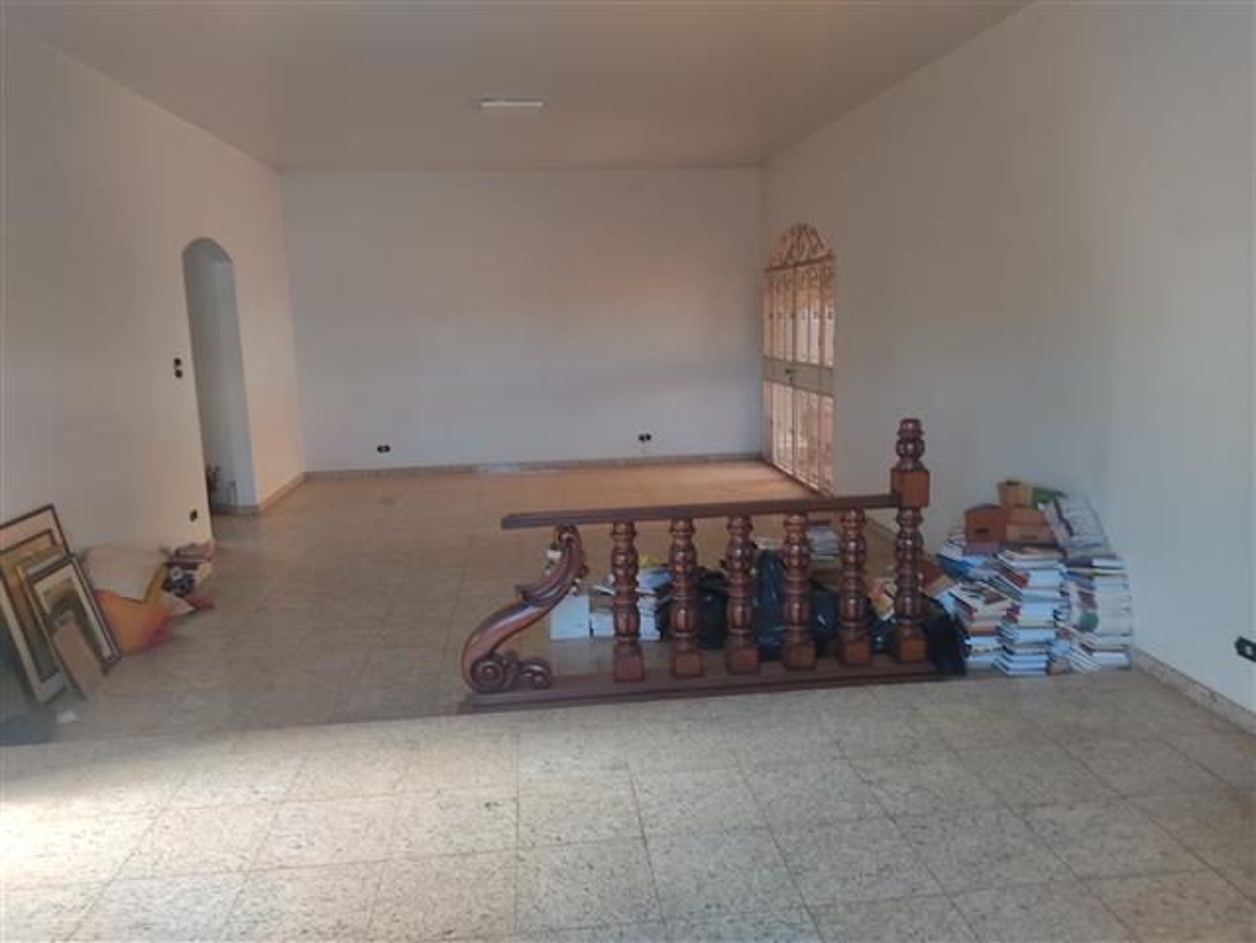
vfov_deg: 53.1
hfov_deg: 67.3
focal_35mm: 26
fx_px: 944
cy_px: 472
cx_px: 628
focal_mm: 4.74
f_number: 1.79
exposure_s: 1/30
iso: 172
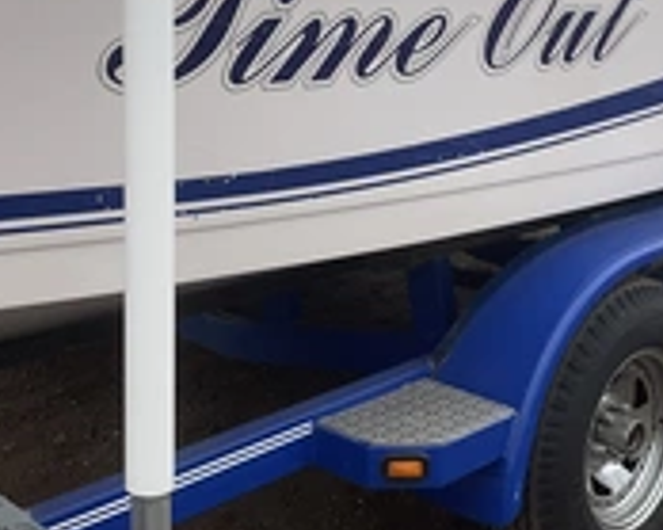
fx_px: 1275
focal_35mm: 65
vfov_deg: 22.9
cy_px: 57
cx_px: 415
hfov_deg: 29.0
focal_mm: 3
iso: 25
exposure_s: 1/869
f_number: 1.8
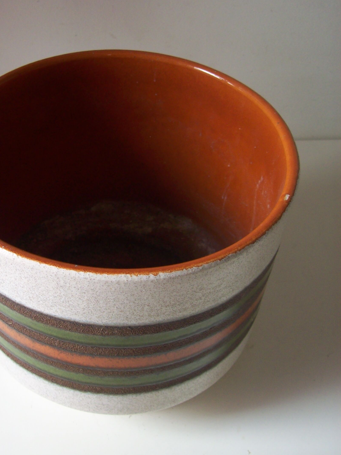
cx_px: 116
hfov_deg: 30.1
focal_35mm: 48
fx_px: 631
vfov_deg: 39.6
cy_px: 198
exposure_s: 1/64
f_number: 2.7
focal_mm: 6
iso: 80
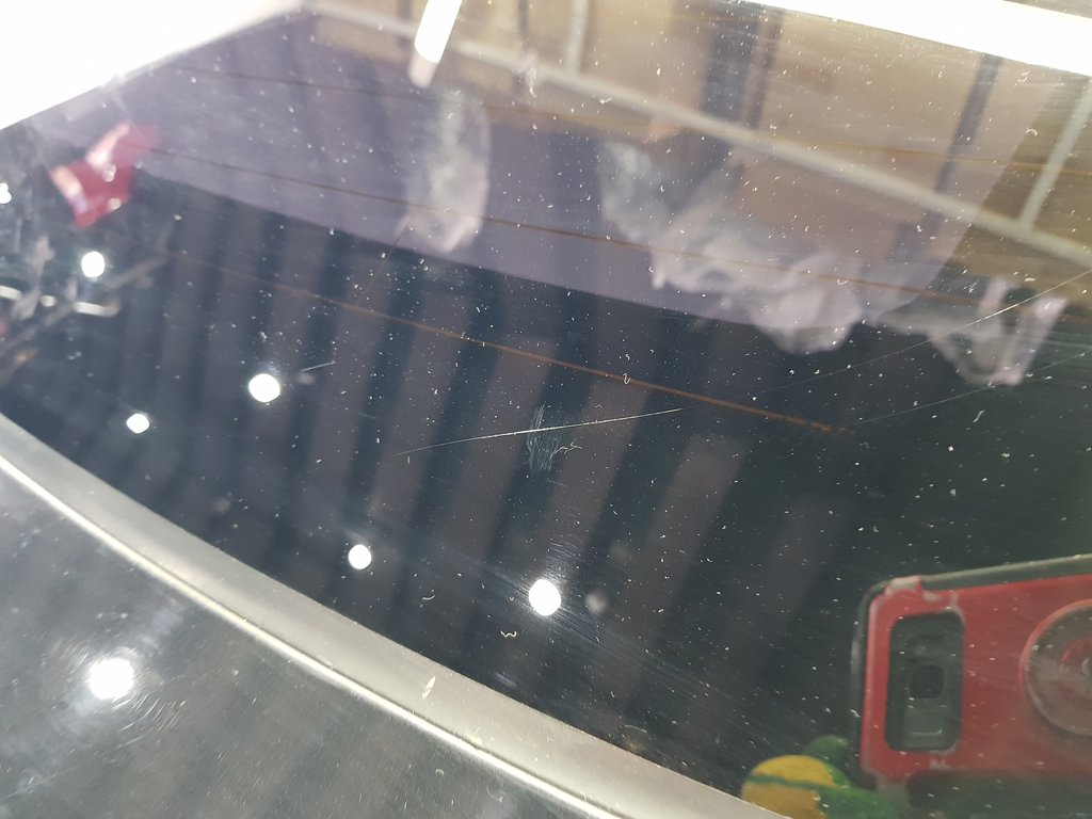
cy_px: 410
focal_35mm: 26
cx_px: 546
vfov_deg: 53.1
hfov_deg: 67.3
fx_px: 820
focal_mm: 4.2
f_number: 1.7
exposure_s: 1/17
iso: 200
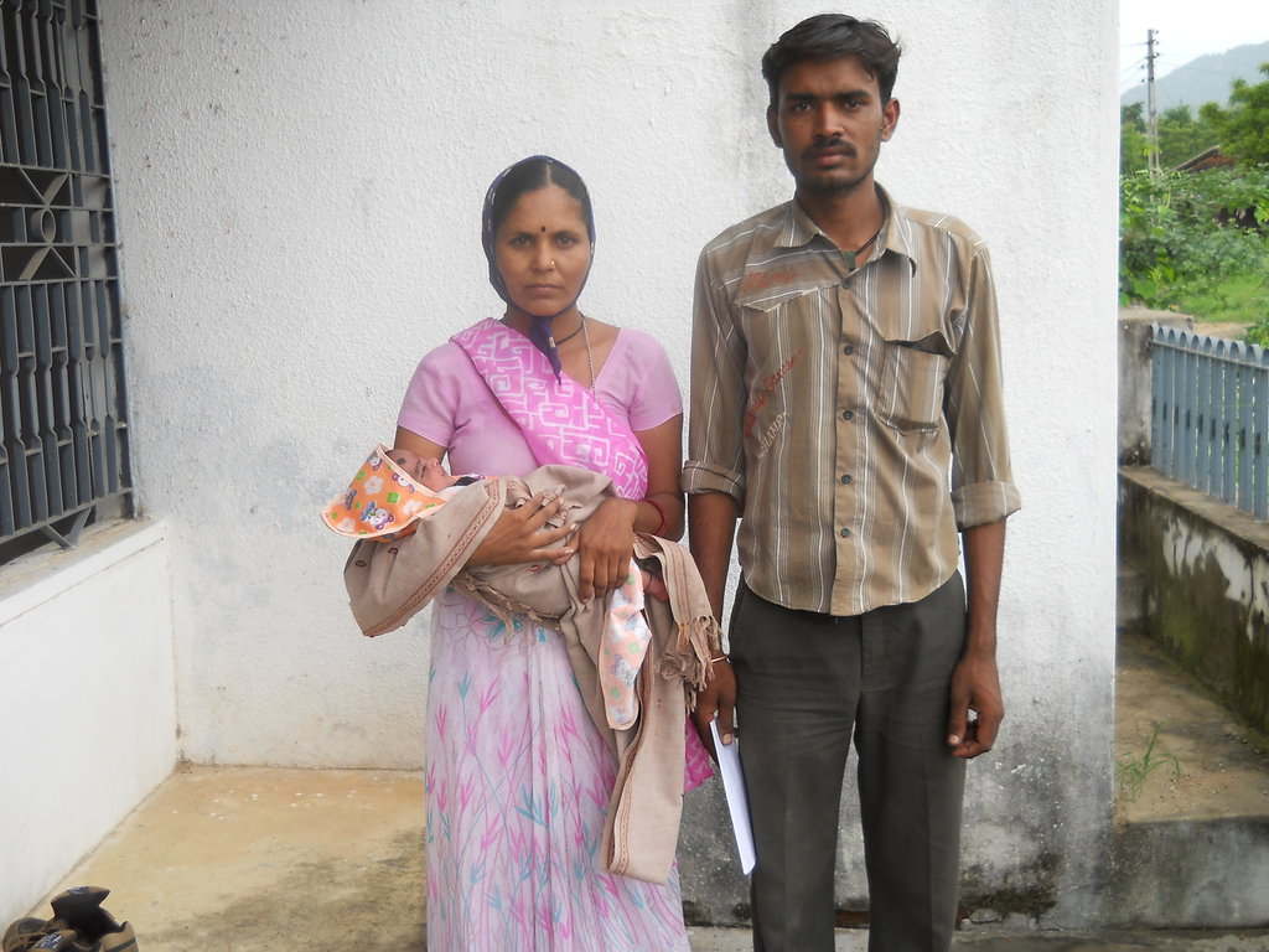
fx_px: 1503
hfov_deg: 45.8
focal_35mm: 41
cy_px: 476
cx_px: 634
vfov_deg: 35.1
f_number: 3.1
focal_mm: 6.72
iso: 80
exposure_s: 1/100
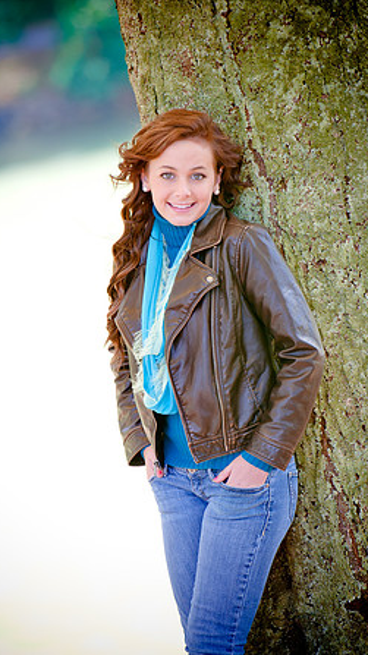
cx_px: 162
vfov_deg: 6.8
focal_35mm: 316
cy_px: 328
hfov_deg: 3.8
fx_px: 5489
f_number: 3.2
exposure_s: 1/80
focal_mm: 200
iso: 200
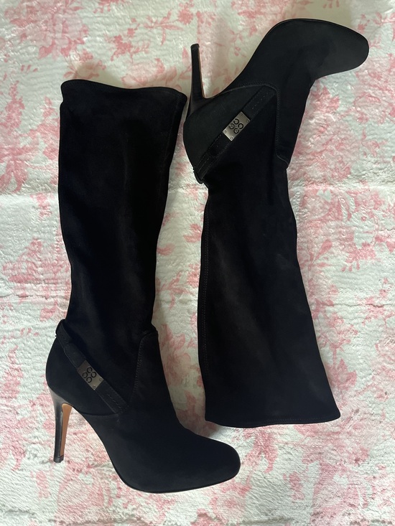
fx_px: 395
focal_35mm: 26
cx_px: 198
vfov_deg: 67.3
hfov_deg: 53.1
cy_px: 263
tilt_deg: -85.8
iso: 500
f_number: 1.6
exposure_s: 1/60
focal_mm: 5.1
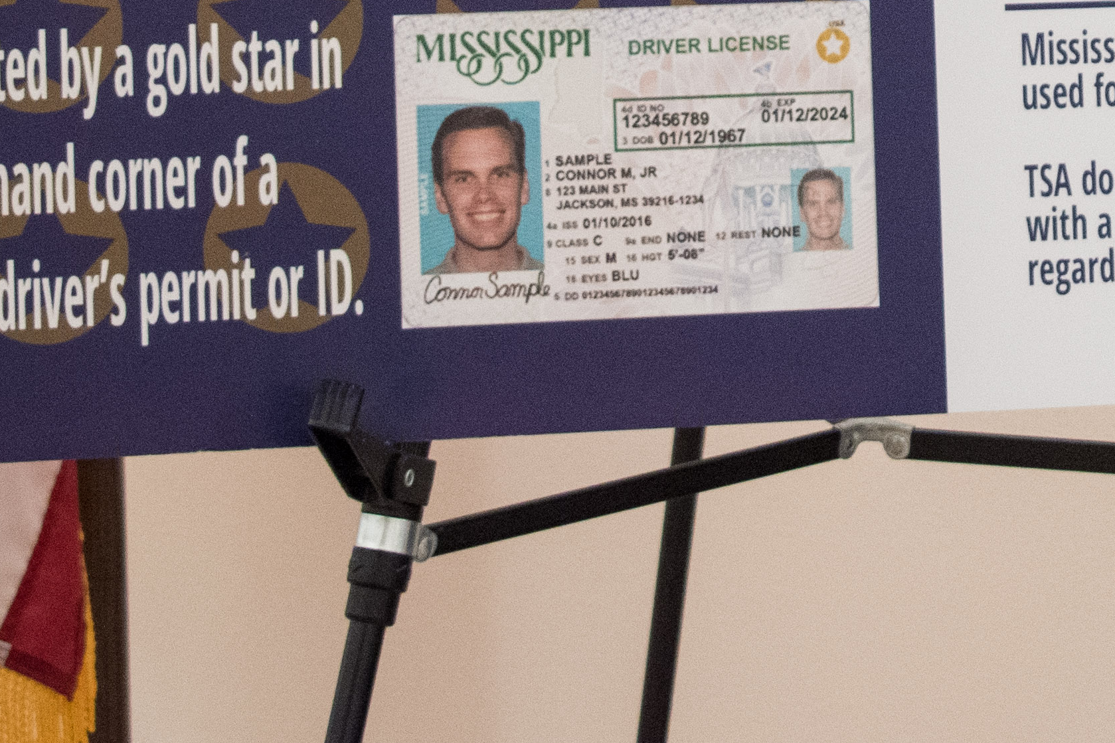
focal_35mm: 268
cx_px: 1335
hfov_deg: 7.6
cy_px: -538
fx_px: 8299
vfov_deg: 5.1
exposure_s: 1/60
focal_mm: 50
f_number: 5.6
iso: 1000
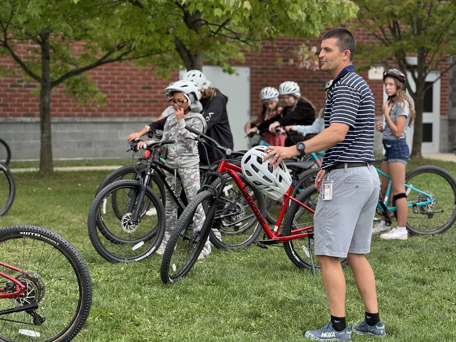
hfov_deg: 25.3
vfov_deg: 19.1
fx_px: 1014
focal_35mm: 77
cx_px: 228
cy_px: 171
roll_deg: -0.1
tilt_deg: -3.8
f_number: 2.8
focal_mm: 9
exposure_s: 1/184
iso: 25
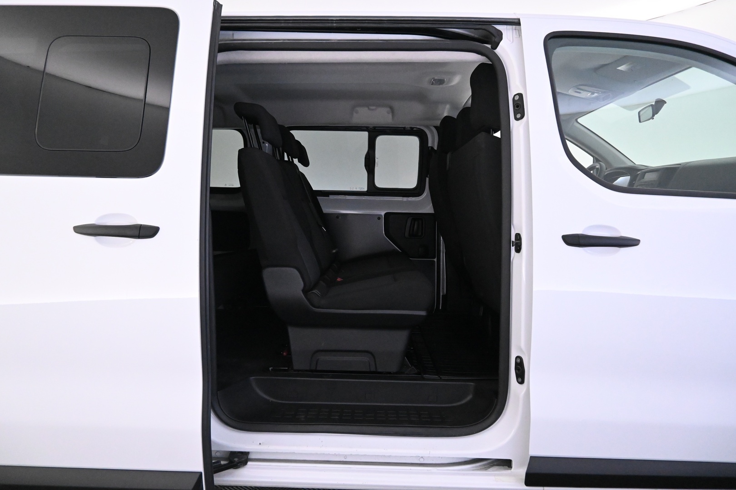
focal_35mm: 24
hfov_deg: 73.7
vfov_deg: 53.1
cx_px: 368
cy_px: 245
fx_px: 491
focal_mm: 16
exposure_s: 1/80
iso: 6400
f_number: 4.5
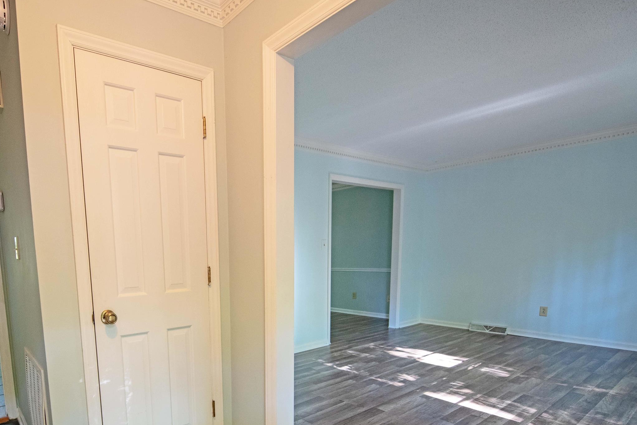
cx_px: 219
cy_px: 317
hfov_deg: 78.9
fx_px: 372
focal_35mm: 21
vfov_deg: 56.6
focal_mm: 14
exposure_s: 1/80
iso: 1250
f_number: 2.8
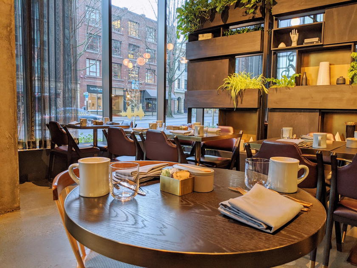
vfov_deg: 51.4
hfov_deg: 65.3
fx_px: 278
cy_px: 134
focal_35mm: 27
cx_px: 178
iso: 87
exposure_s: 1/24
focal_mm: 4.44
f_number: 1.8
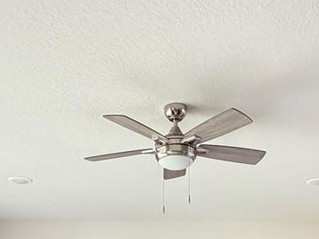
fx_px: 553
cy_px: 380
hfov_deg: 32.1
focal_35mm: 60
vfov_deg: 20.2
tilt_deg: -2.4
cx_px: 179
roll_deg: +0.8
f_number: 2.2
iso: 320
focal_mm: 2.22
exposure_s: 1/60
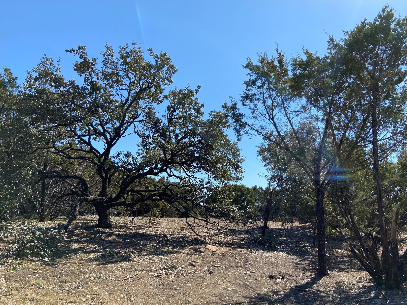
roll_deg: +0.2
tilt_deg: +12.8
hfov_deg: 67.3
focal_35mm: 26
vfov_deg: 53.1
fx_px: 306
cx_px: 204
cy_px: 152
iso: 32
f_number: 1.8
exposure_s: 1/2141
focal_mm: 4.25
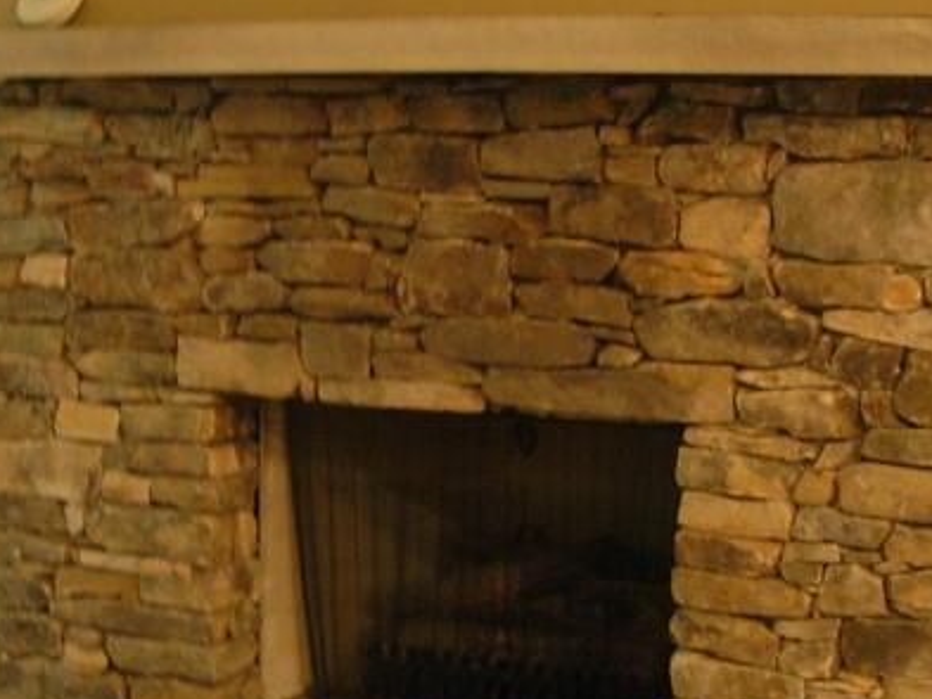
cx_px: 216
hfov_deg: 19.7
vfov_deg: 14.9
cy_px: 353
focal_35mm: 99
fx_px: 2666
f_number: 2.9
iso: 200
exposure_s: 1/1.8
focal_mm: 6.3
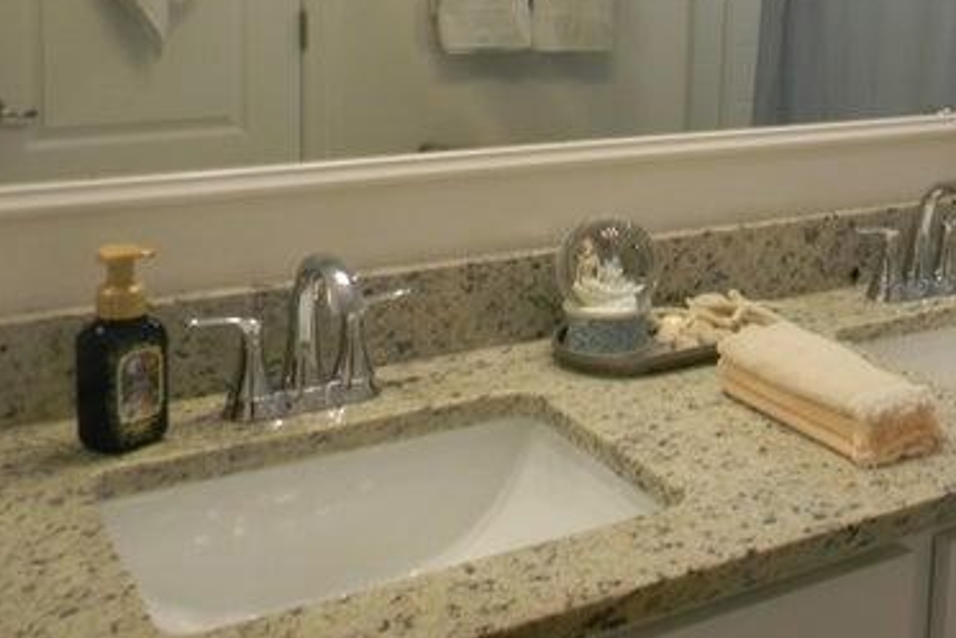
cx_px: 715
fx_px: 1328
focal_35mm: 50
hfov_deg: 38.6
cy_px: 105
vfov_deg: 26.4
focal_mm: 5
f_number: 3.5
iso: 121
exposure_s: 1/30
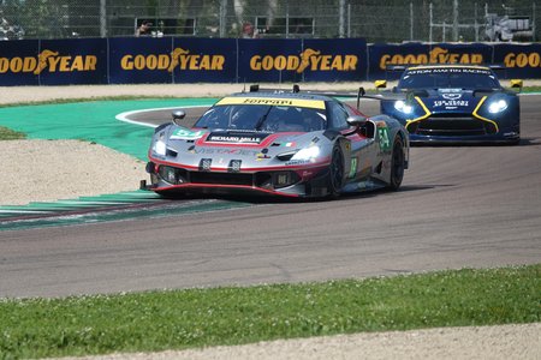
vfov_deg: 3.9
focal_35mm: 351
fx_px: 5274
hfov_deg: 5.9
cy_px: 180
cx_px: 270
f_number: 4.5
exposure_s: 1/800
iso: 100
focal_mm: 128.59
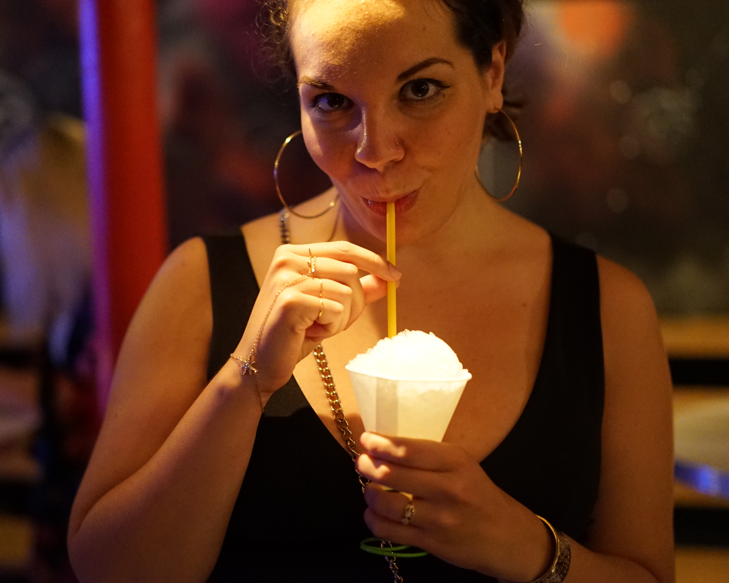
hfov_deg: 30.5
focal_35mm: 62
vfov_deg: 24.6
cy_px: 292
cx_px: 340
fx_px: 1338
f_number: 2
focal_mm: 55
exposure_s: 1/160
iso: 10000
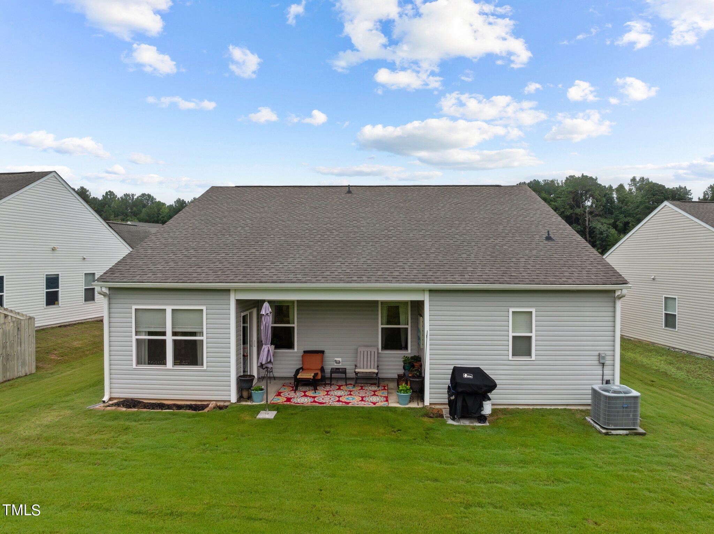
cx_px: 357
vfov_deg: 56.8
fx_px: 495
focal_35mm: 24
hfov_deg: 71.6
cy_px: 267
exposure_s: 1/40
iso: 100
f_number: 5.6
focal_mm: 12.29
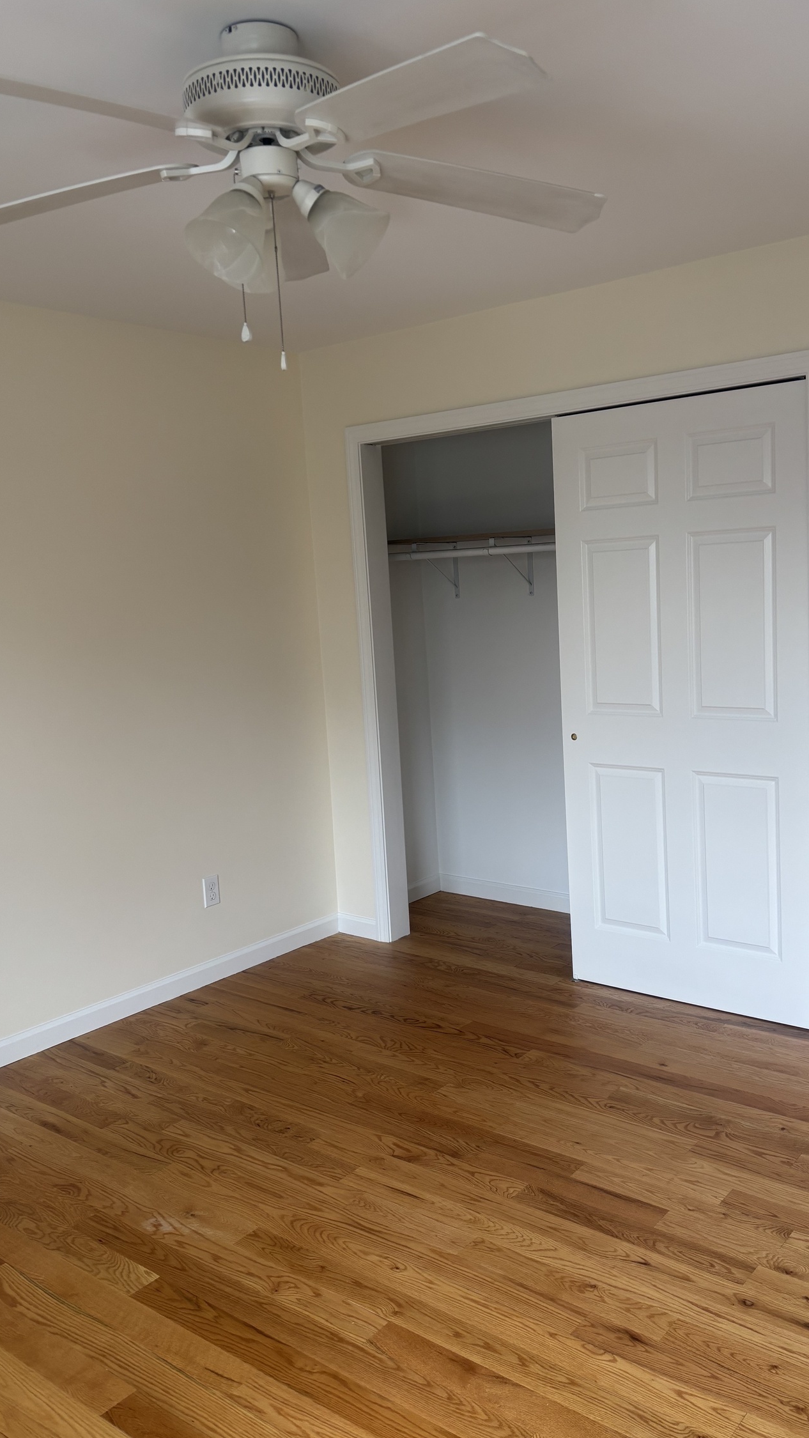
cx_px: 472
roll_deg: +1.8
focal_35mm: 29
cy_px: 715
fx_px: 1106
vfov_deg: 66.1
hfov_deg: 40.1
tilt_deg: -8.0
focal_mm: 5.96
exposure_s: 1/121
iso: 100
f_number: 1.6
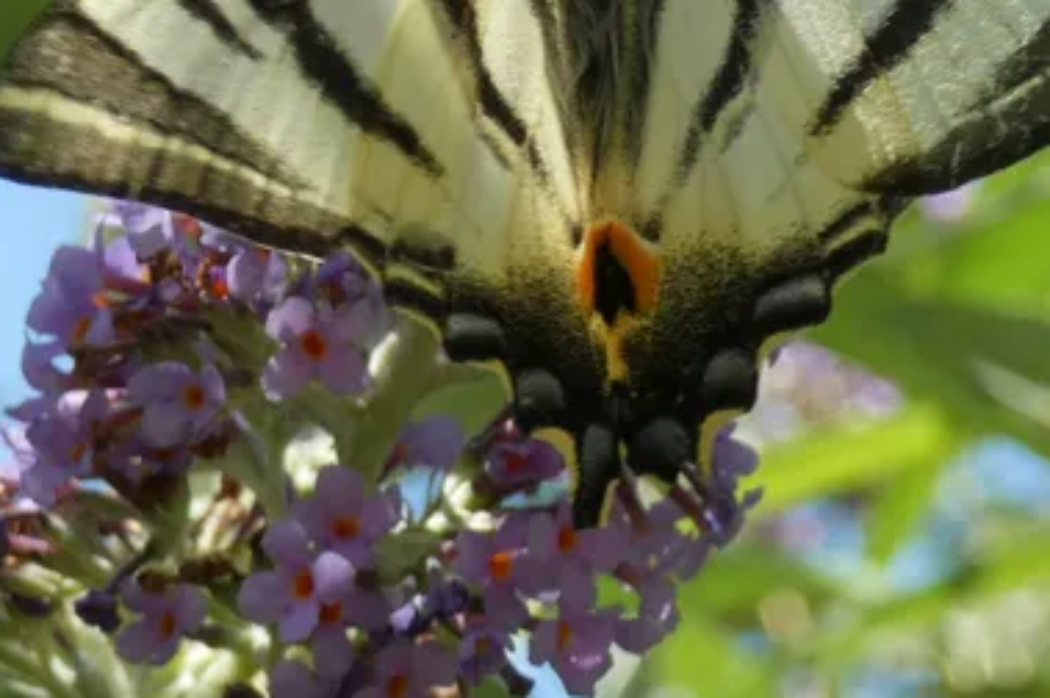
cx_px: 651
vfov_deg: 8.9
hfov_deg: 13.4
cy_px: 66
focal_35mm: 153
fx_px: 4459
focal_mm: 15.6
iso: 80
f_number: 4.6
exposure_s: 1/200
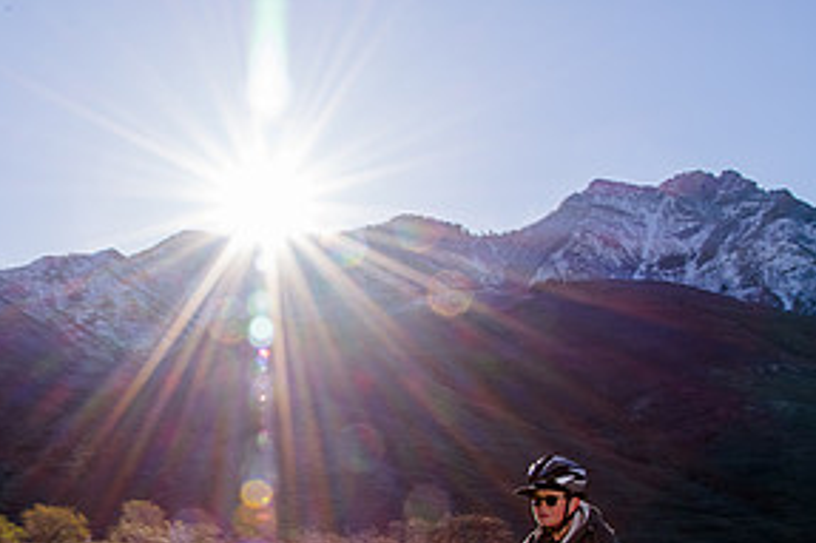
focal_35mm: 55
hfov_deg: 35.7
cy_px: 429
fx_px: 1246
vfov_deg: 24.2
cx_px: 242
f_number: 18
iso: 250
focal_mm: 24
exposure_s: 1/125
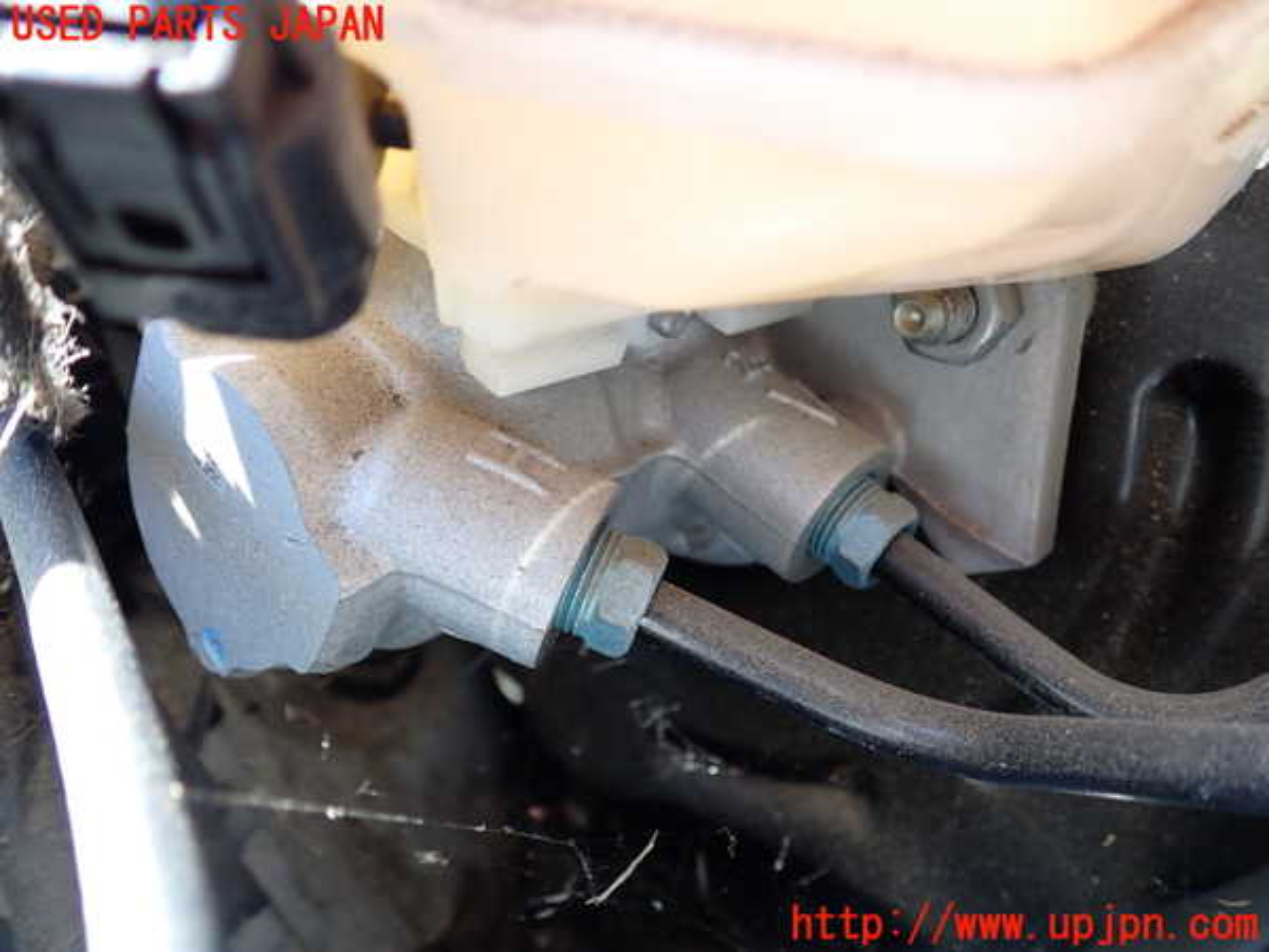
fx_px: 1100
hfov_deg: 60.0
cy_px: 476
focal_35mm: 30
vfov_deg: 46.8
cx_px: 634
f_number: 2.3
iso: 200
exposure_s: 1/125
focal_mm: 5.4
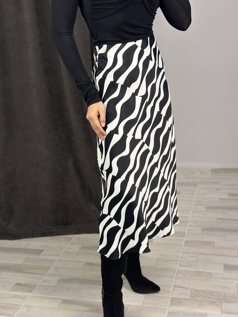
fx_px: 440
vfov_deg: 39.7
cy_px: 158
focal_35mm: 48
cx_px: 119
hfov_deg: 30.3
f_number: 1.78
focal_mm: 6.86
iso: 125
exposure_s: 1/100
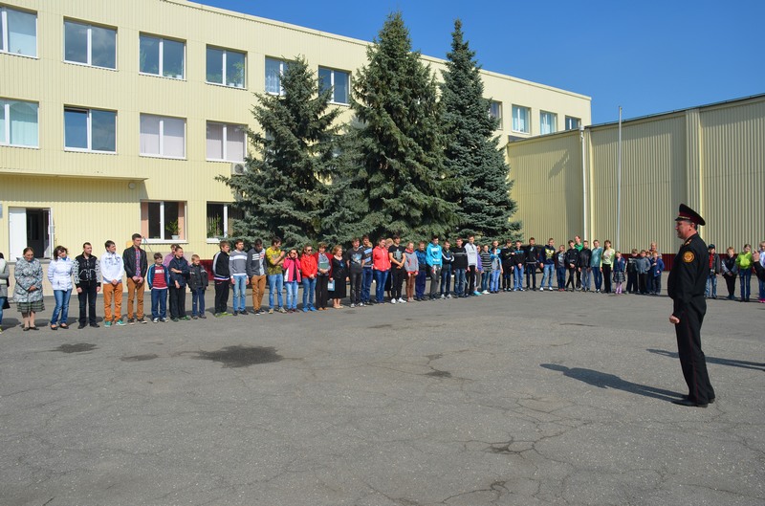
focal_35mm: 27
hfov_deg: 67.5
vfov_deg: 47.7
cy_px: 253
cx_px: 382
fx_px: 572
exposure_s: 1/250
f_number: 8
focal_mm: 18
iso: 110
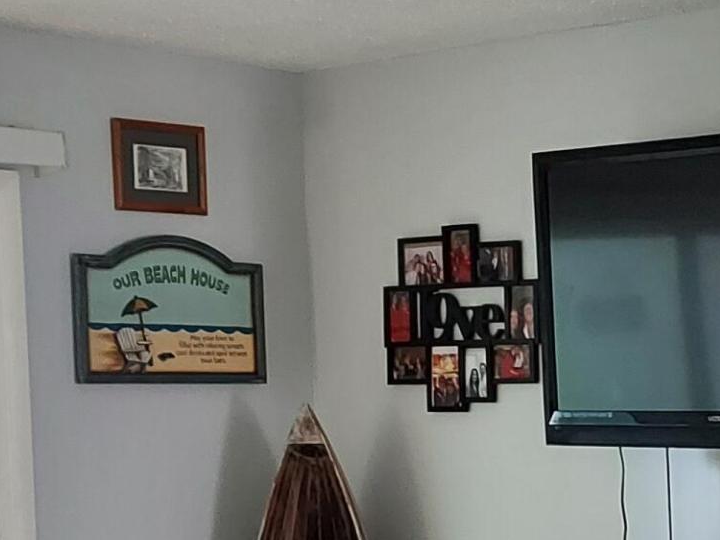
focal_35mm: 96
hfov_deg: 19.7
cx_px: 748
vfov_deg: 15.2
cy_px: 487
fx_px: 1997
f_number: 1.8
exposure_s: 1/30
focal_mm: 4.6
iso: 320
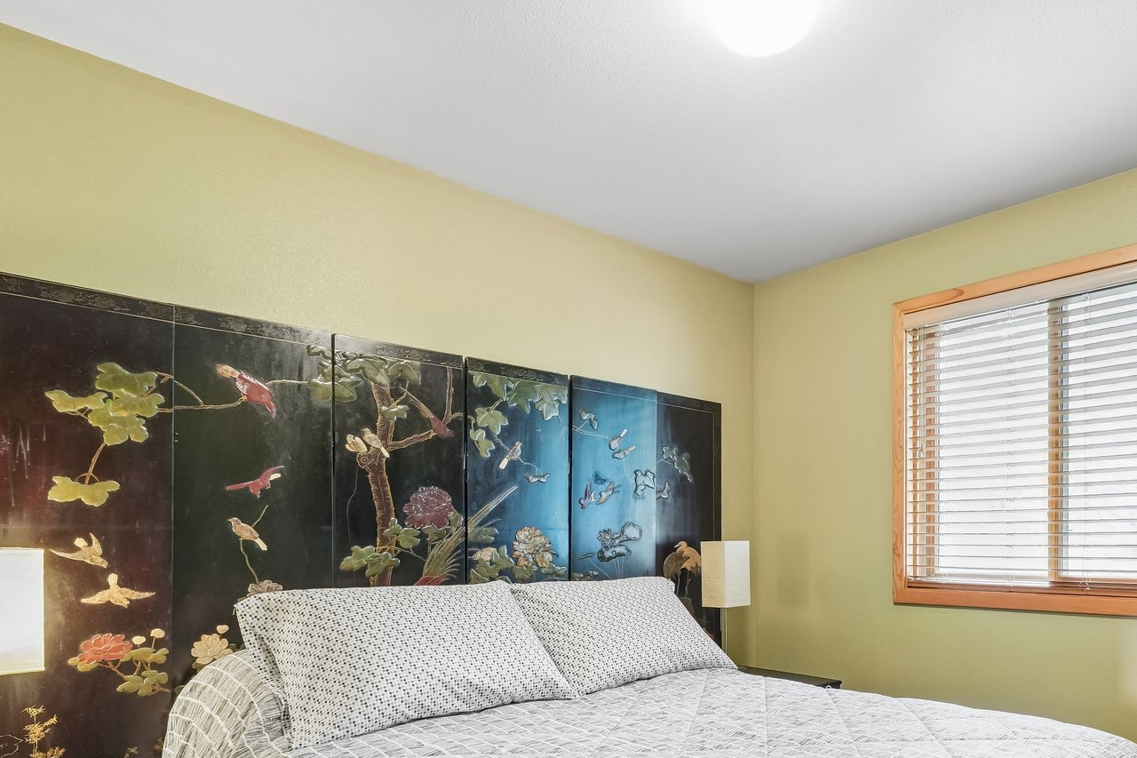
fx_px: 758
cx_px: 750
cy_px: 546
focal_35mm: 24
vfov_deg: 51.4
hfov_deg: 71.8
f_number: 8
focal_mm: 10
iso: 800
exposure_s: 2.5
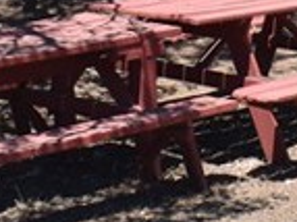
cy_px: -194
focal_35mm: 186
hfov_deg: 10.6
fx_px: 1595
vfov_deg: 7.7
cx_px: 210
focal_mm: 18
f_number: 8
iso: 125
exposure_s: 1/250
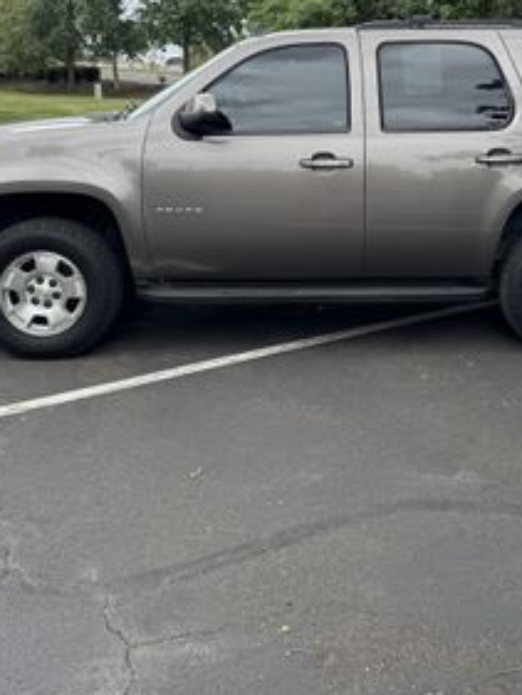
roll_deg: -1.1
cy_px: 190
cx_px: 332
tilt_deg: -7.8
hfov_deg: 34.9
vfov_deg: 44.5
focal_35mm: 41
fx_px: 824
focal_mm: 6.76
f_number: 1.78
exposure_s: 1/980
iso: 80
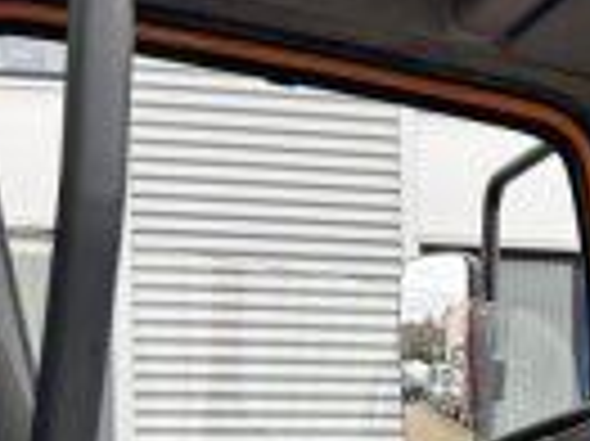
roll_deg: +0.5
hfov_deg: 15.3
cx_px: 932
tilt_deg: -2.0
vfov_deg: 12.3
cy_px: 536
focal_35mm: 117
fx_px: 1992
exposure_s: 1/488
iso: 80
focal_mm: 6.86
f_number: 1.78
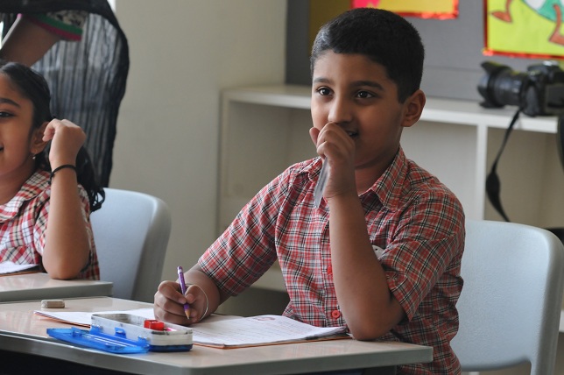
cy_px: 188
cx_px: 282
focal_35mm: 218
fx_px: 3404
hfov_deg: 9.5
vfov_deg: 6.3
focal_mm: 145
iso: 800
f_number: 5.6
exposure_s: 1/125
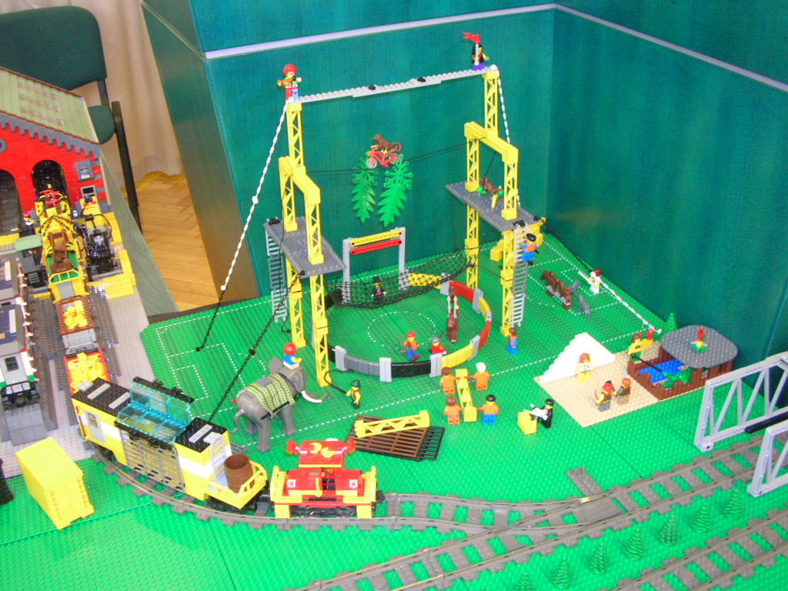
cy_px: 296
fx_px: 911
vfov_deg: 36.0
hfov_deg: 46.8
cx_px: 394
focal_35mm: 40
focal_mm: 6.6
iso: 200
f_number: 3
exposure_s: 1/3.2
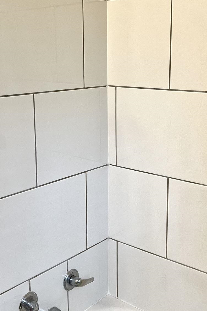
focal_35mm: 49
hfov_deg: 27.5
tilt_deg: -11.0
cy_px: 131
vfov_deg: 40.2
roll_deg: +0.2
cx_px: 101
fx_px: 423
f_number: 1.6
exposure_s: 1/77
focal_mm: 5.1
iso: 125
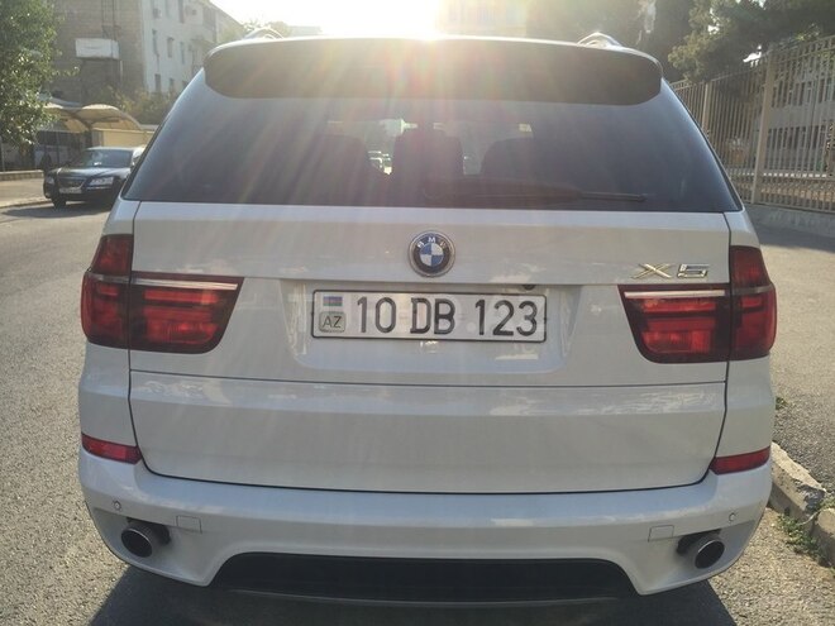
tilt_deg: -12.7
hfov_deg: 61.7
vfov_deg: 48.2
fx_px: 700
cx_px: 418
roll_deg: -2.0
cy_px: 313
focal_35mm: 29
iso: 32
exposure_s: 1/898
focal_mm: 4.15
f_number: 2.2
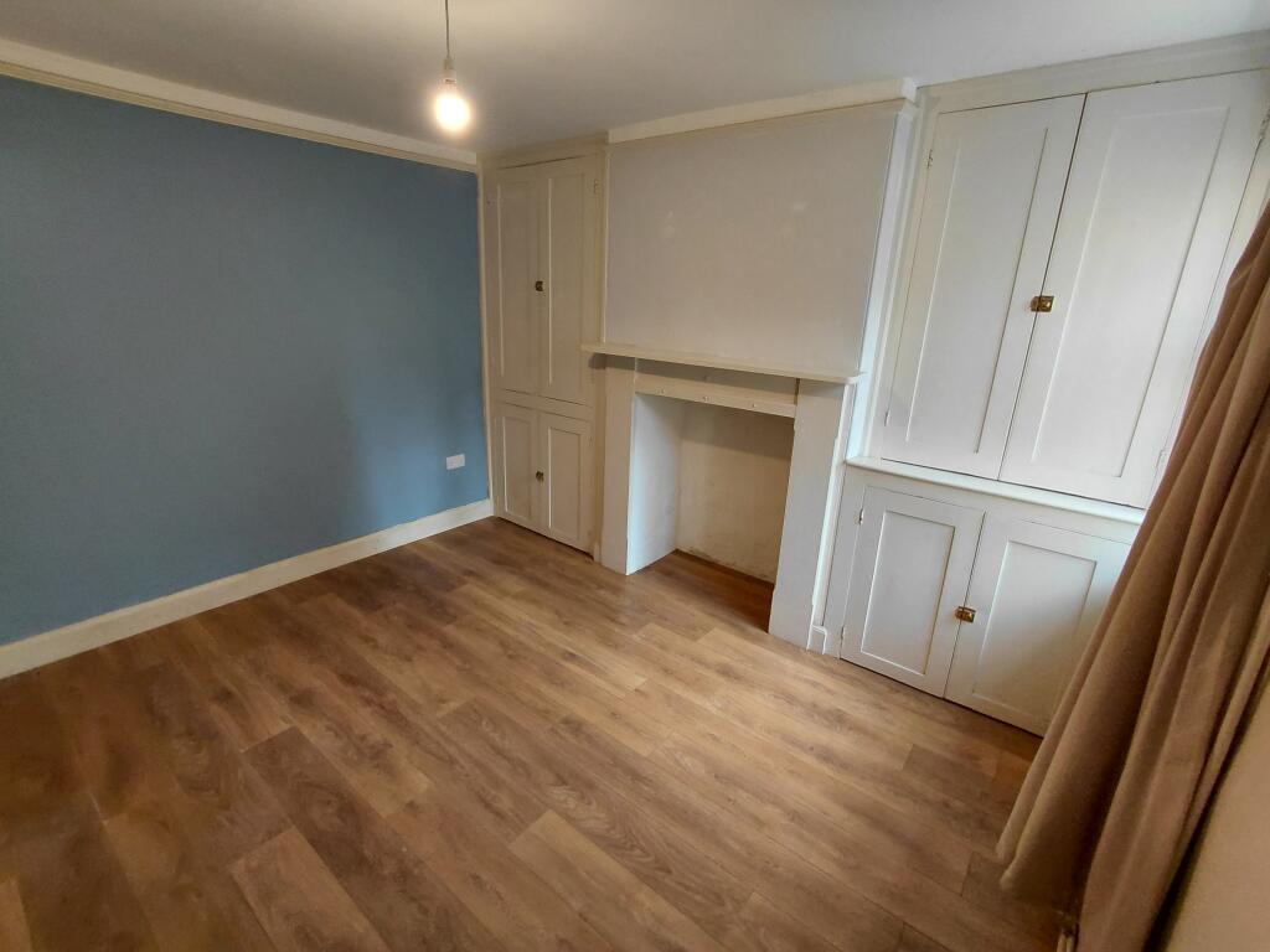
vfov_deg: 78.1
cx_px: 635
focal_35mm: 16
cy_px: 476
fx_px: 587
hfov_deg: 94.5
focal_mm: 1.64
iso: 100
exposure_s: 1/60
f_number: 2.2
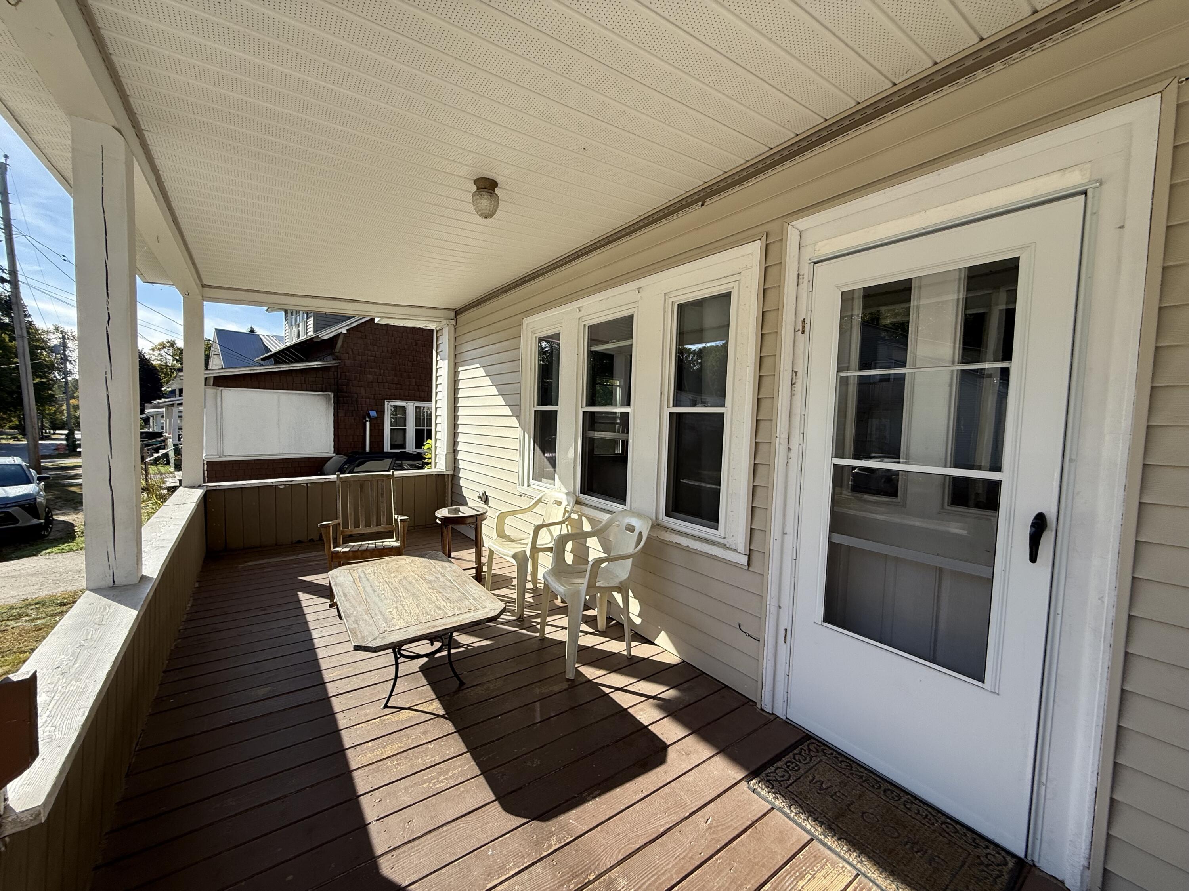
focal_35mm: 14
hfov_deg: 102.1
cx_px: 594
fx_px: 481
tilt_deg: -3.2
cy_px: 446
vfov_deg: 85.7
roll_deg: -2.1
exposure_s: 1/888
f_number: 2.2
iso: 50
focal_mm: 2.22
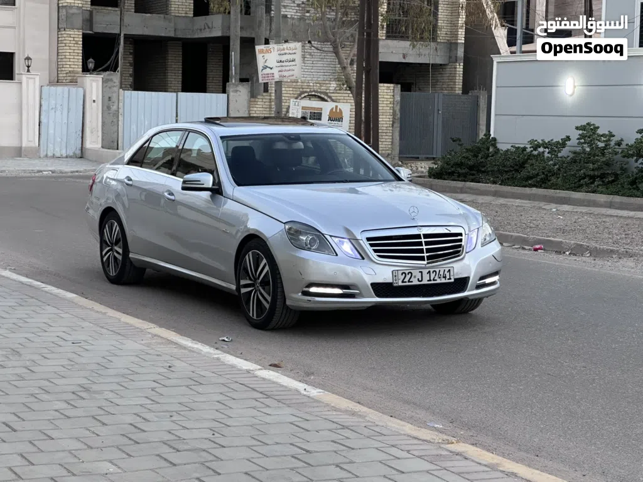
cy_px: 241
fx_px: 1430
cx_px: 322
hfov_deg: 25.3
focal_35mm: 77
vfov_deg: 19.1
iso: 200
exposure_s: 1/50
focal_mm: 9
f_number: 2.8
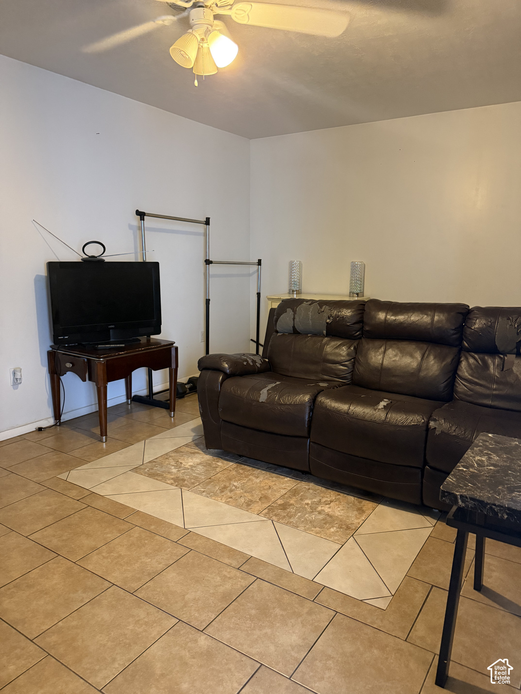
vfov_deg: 71.6
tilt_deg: -9.6
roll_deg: -0.5
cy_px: 347
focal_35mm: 24
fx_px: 482
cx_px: 260
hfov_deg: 56.8
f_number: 1.78
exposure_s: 1/40
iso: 640
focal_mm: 6.76
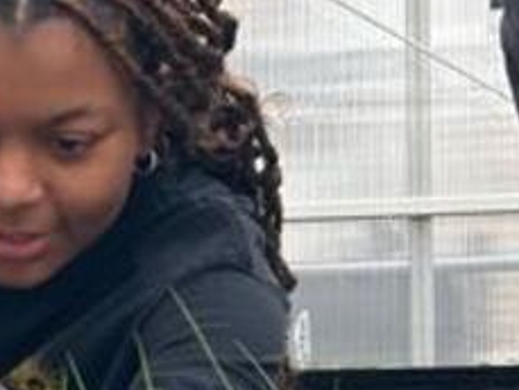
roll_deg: +0.2
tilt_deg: +2.0
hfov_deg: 13.6
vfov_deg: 10.8
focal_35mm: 136
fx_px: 2040
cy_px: 419
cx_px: -258
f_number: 1.5
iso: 50
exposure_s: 1/431
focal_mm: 5.7
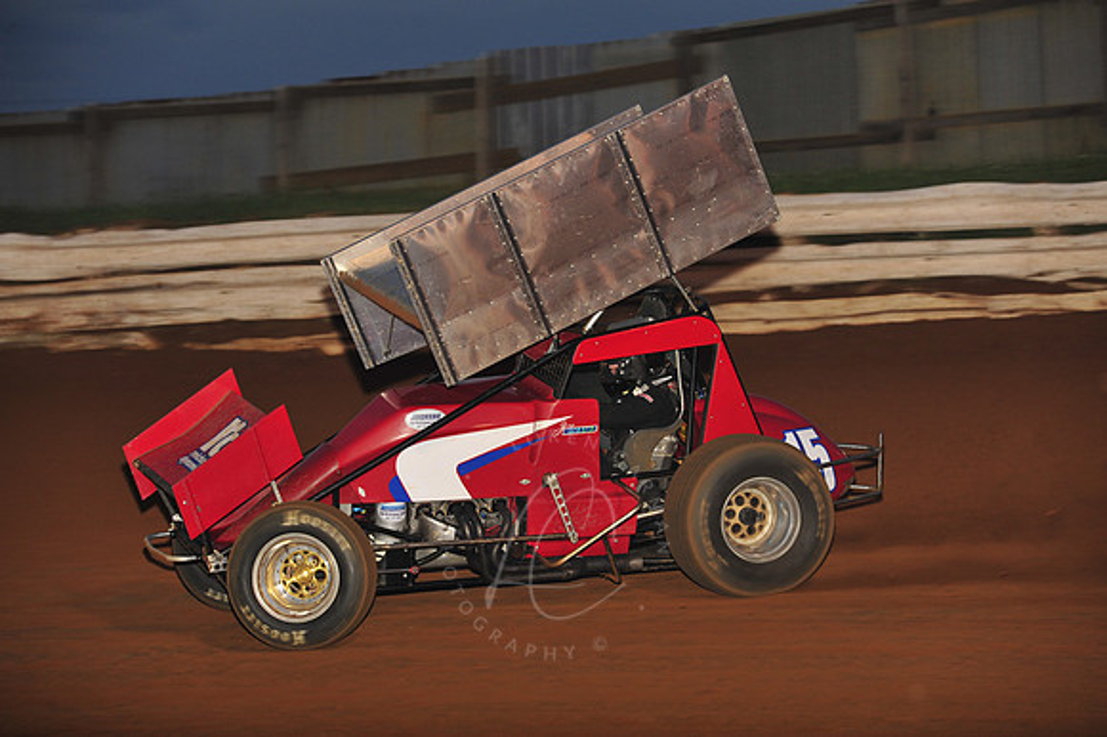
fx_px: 4456
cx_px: 554
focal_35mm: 145
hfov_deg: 14.2
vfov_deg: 9.5
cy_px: 368
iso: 800
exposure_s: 1/320
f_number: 6.3
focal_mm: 145
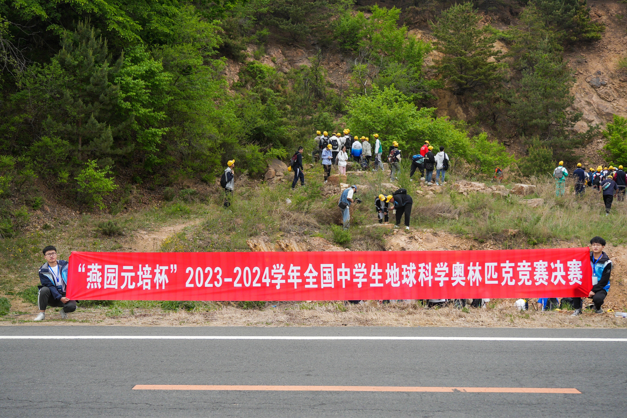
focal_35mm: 49
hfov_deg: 40.3
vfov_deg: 27.5
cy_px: 209
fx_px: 853
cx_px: 314
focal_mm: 33
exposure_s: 1/2500
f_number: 2.8
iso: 800
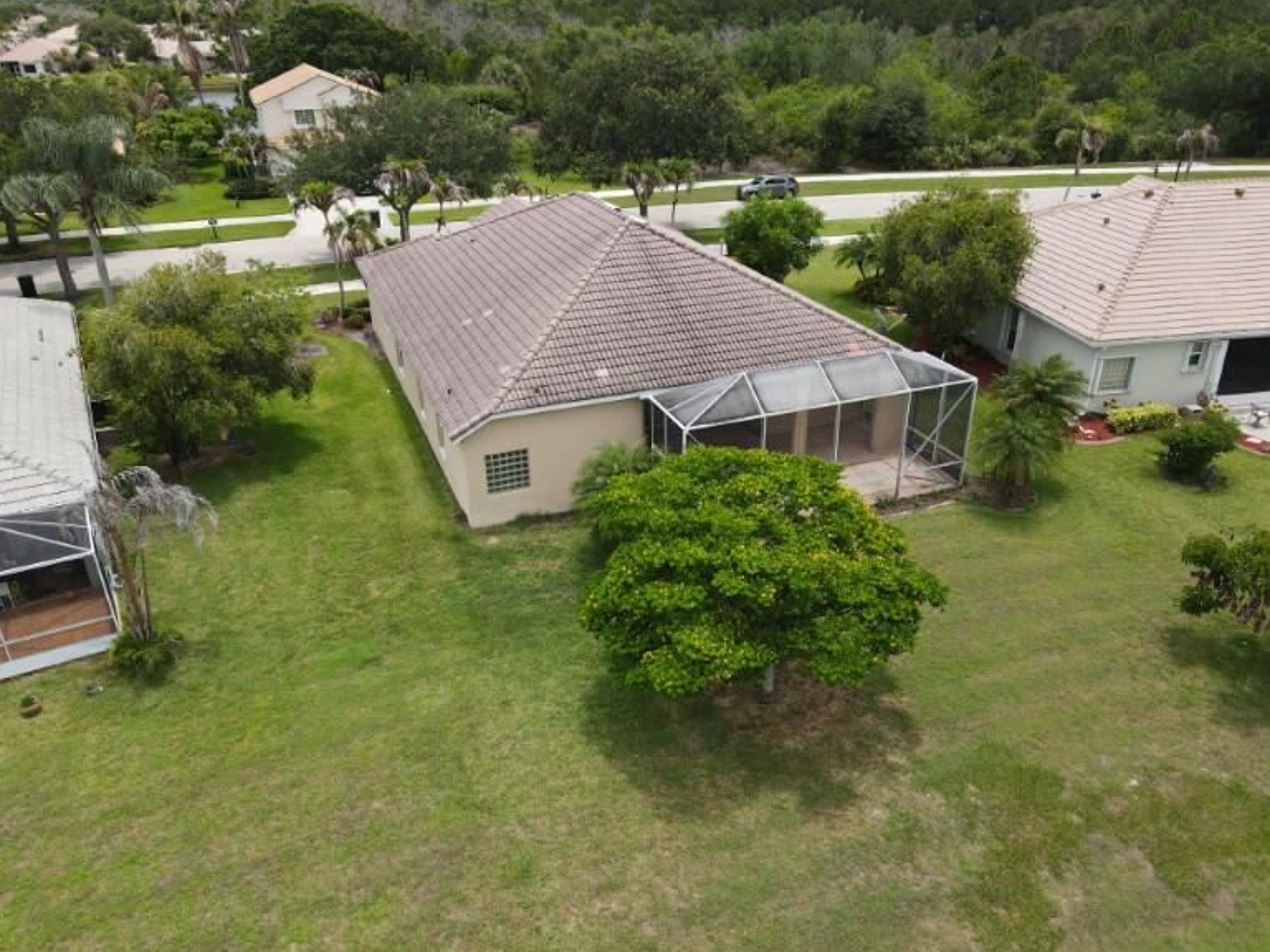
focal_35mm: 25
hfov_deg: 69.4
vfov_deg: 54.9
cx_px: 652
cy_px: 486
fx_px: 917
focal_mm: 4.5
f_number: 2.8
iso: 100
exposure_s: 1/500
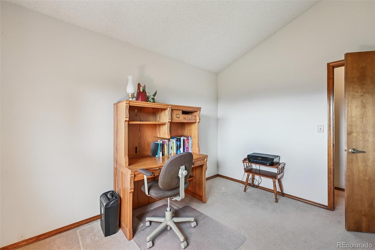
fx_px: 156
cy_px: 125
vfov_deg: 77.3
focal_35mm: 15
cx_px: 188
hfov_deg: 100.4
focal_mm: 15
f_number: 11
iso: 800
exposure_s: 1/4
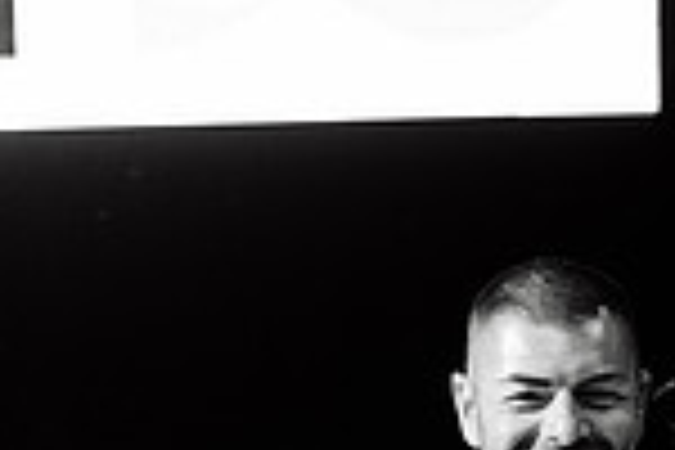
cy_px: 904
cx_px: 62
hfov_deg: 6.9
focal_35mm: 296
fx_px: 5550
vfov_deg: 4.6
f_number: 3.5
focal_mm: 70
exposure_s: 1/200
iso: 2000
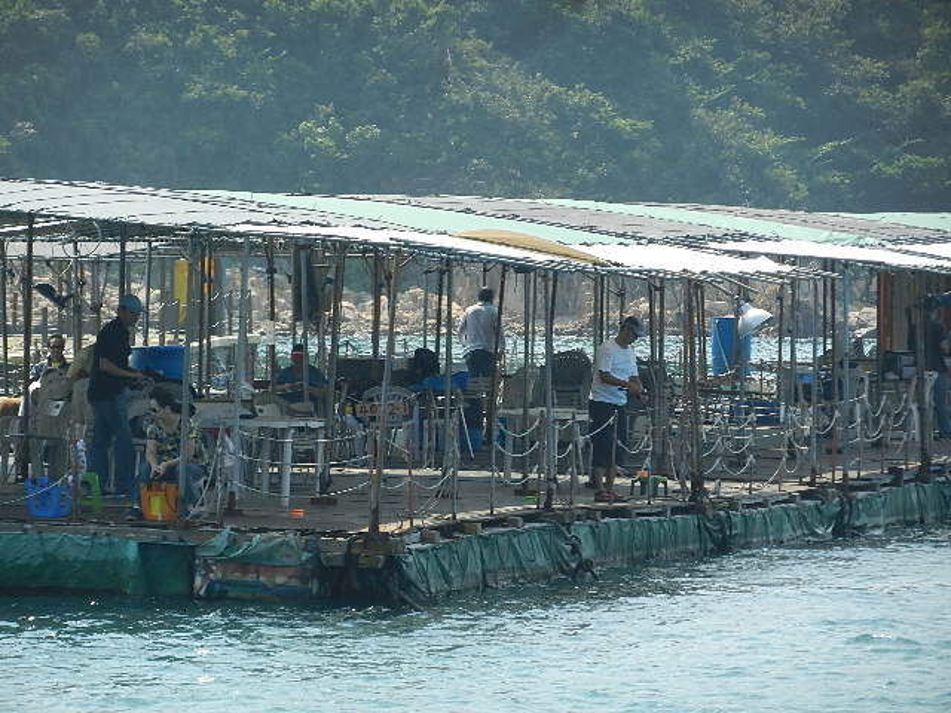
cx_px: 476
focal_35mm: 252
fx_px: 6923
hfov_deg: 7.9
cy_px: 356
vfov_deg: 5.9
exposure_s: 1/500
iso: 160
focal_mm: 45.3
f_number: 5.3
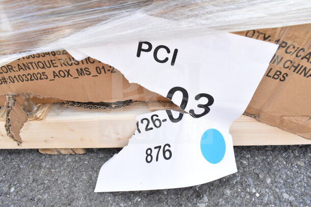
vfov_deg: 48.0
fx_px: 233
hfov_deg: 67.4
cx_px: 156
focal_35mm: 27
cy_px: 104
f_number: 10
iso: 1600
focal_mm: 18
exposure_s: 1/400
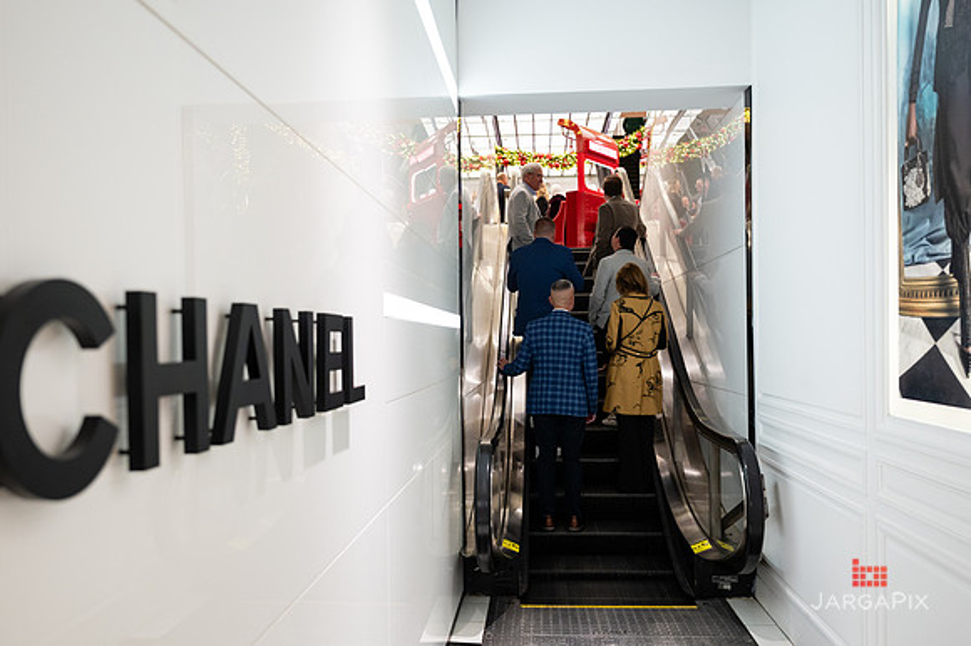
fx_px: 812
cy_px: 350
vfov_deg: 43.4
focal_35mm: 30
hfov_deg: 61.8
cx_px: 487
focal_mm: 26.5
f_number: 3.2
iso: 1000
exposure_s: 1/160
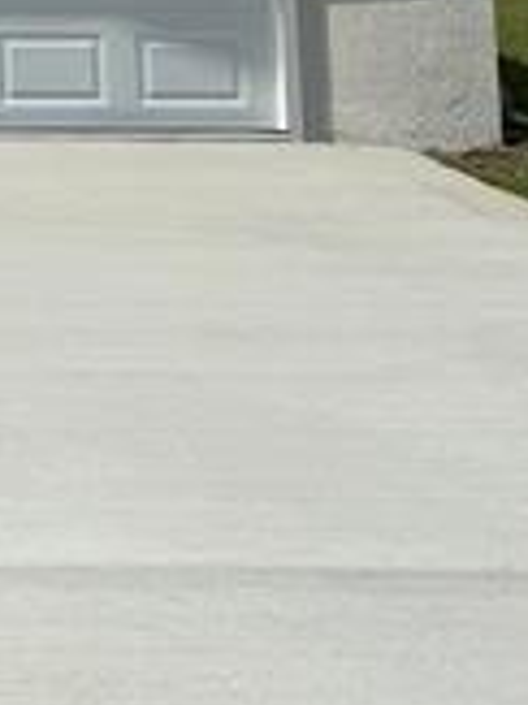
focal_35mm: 113
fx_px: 2301
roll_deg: -0.1
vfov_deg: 15.5
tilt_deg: +7.4
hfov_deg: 11.7
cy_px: -471
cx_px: -524
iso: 80
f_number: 1.78
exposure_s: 1/10309
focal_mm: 6.76
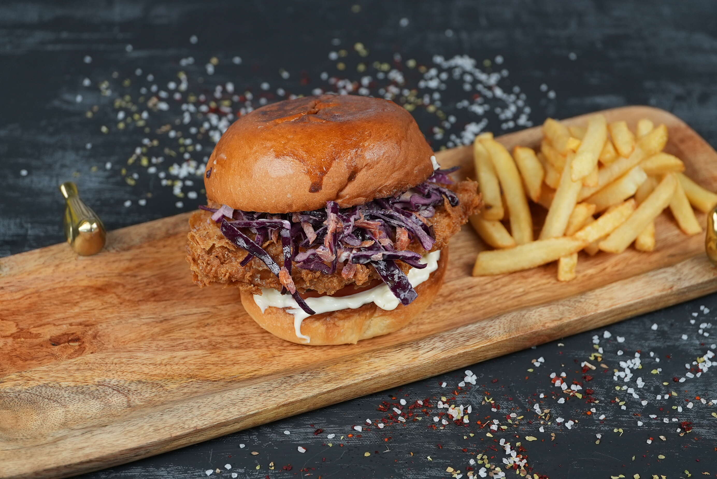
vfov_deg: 18.2
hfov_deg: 27.0
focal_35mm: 75
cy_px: 240
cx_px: 358
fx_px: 1494
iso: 400
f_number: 4
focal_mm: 50
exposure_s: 1/160
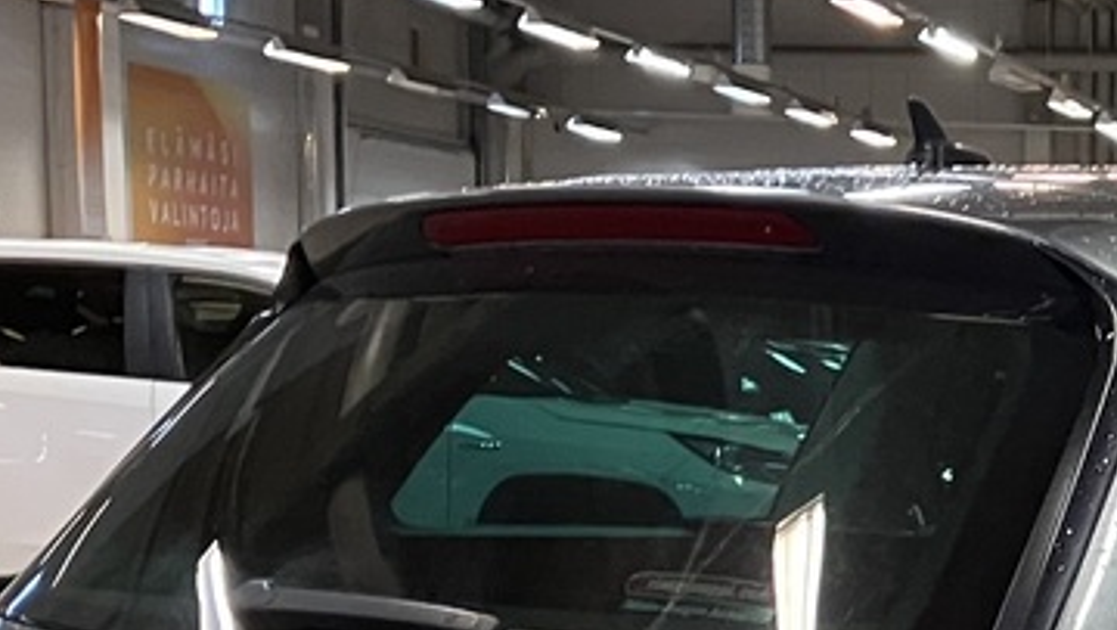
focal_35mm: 122
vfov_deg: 9.5
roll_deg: -2.0
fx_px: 3616
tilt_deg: -10.8
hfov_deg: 16.6
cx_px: 1427
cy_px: 1145
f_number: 1.8
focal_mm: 3.99
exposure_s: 1/50
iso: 200
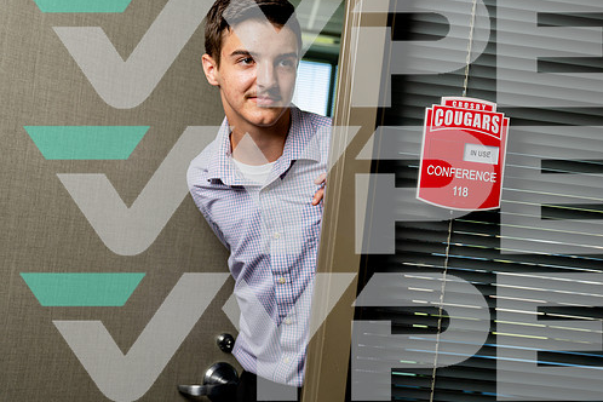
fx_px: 837
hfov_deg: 39.6
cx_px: 327
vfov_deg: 27.0
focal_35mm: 50
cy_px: 190
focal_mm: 41
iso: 200
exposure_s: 1/250
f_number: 4
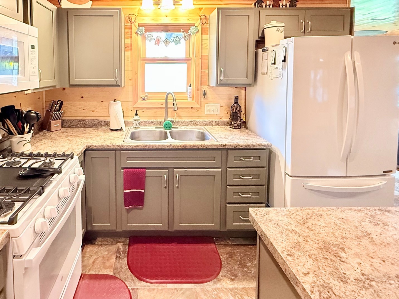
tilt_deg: -4.8
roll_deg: +0.1
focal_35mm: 20
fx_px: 230
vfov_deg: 63.6
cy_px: 91
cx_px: 152
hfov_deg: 80.4
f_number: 2.2
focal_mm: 2.22
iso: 800
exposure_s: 1/60
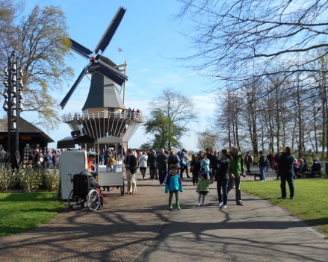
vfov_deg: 40.0
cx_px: 115
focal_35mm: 37
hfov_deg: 48.4
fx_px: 359
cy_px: 155
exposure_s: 1/640
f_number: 3.4
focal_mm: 4.7
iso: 80
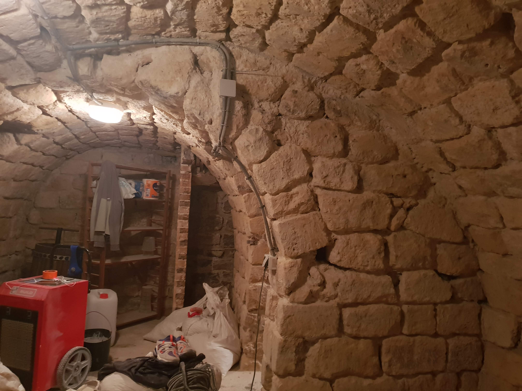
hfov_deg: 67.3
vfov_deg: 53.1
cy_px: 196
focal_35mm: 26
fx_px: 392
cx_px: 261
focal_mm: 4.3
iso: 250
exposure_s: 1/11
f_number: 1.5
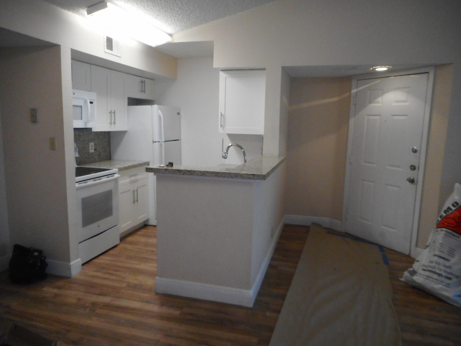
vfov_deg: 54.9
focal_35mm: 25
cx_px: 230
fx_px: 333
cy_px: 173
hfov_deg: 69.4
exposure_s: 1/25
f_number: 3.7
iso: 400
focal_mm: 4.5
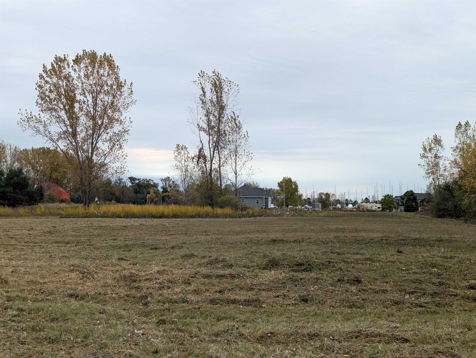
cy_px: 179
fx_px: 661
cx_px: 238
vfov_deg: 30.3
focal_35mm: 48
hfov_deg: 39.6
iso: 56
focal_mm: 6.81
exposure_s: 1/1013
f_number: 1.85
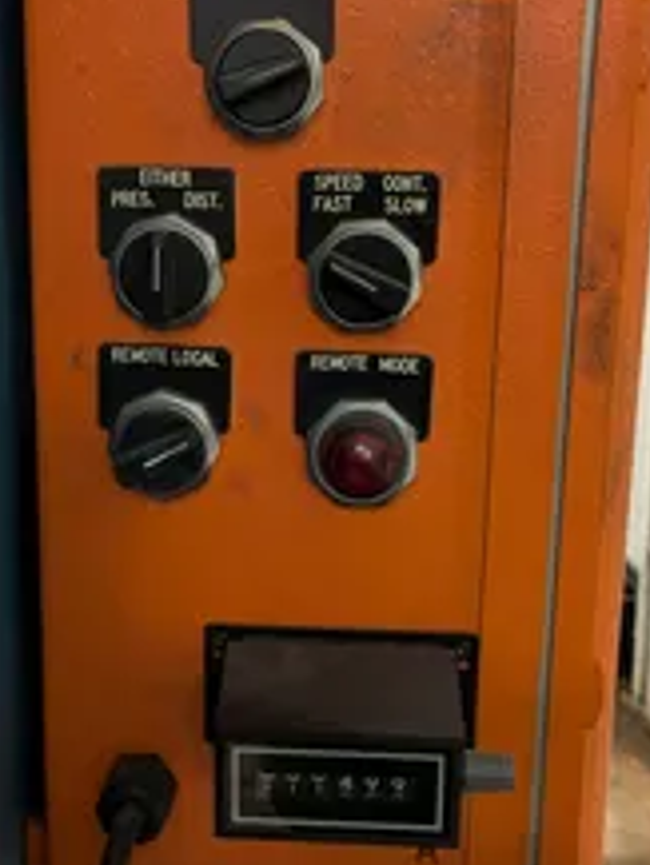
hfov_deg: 31.5
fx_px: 1151
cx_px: 283
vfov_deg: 41.2
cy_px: 419
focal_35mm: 46
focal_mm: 5.43
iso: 140
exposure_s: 1/24
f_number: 1.89
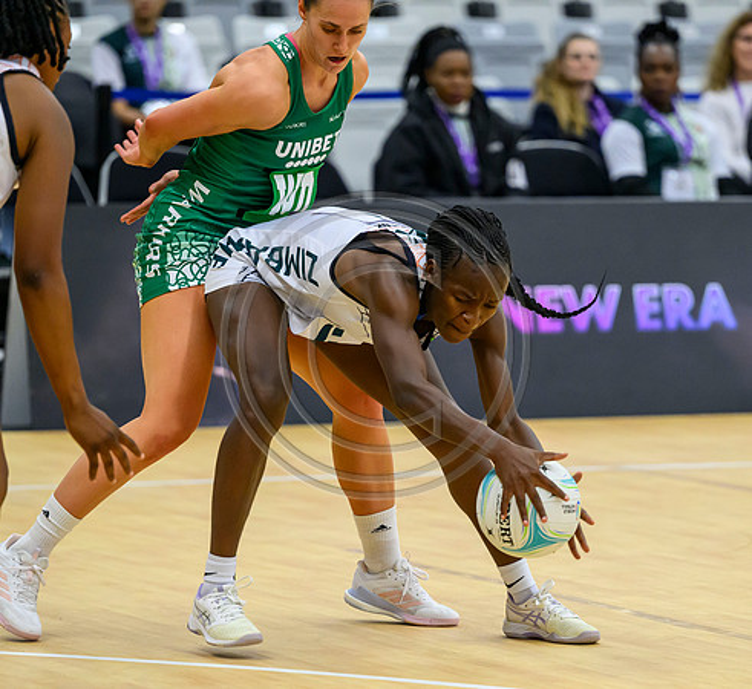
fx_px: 6457
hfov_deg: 6.7
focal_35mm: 274
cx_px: 482
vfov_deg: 6.1
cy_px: 430
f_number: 3.2
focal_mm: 180
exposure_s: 1/1000
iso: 4000
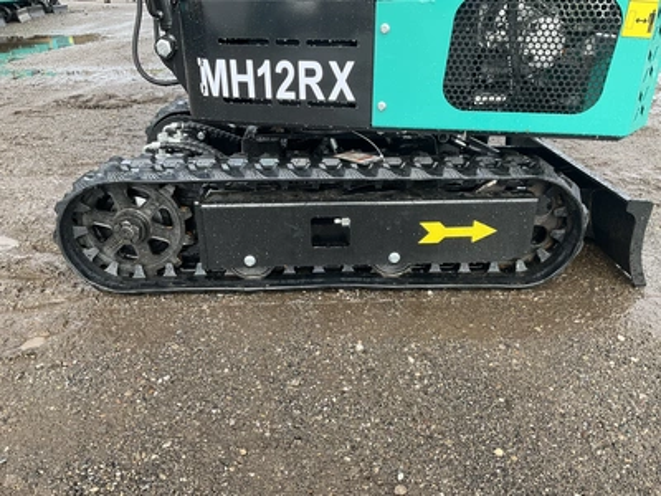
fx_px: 554
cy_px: 248
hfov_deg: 61.7
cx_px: 330
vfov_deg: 48.2
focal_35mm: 29
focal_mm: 3
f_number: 1.8
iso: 25
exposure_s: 1/316
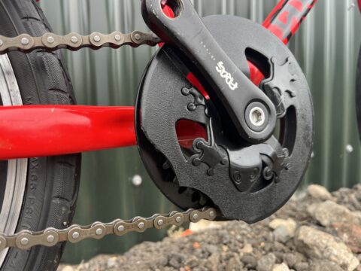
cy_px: 136
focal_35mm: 26
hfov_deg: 67.3
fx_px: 271
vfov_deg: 53.1
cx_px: 180
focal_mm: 5.1
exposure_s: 1/138
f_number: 1.6
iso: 32
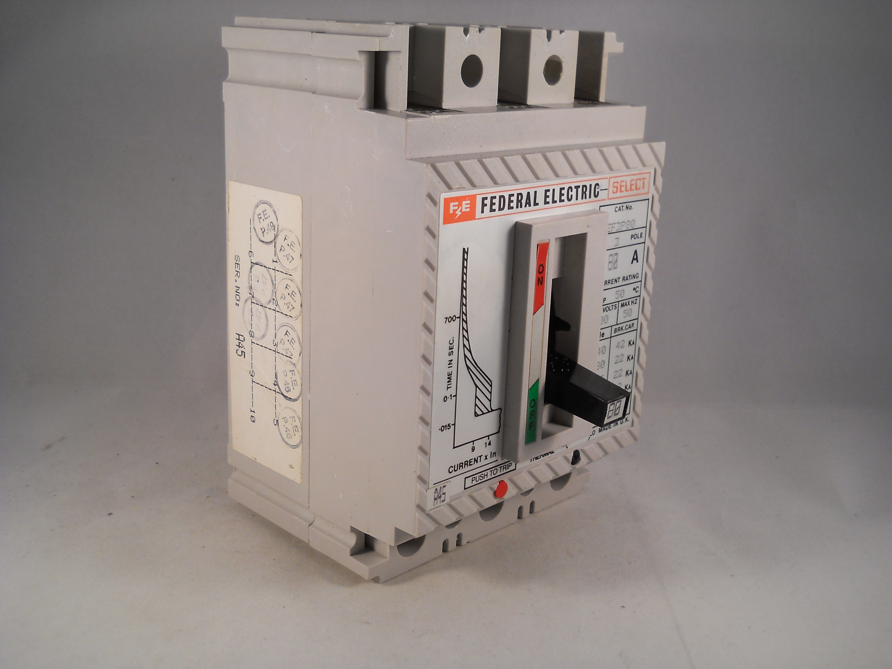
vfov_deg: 35.1
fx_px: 1057
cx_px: 446
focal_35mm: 41
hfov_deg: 45.8
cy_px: 334
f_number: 3.1
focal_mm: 6.72
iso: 80
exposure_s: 1/30
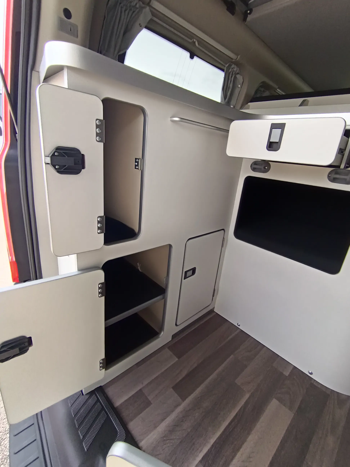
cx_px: 175
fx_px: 229
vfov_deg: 91.0
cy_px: 234
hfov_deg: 74.7
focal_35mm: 17
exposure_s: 1/100
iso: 108
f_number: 2.2
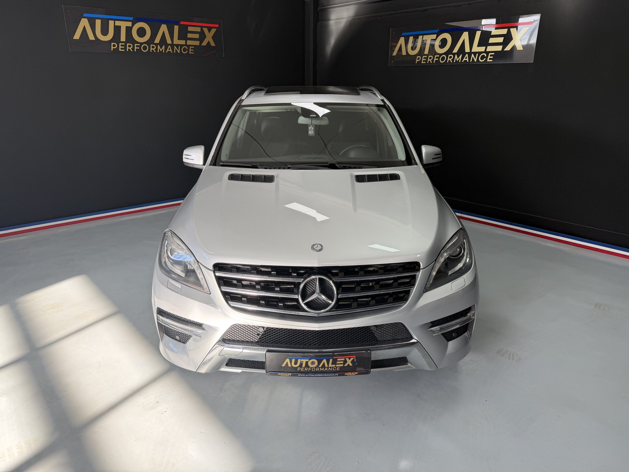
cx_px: 314
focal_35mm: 24
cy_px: 236
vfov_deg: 56.8
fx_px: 436
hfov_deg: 71.6
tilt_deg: -20.2
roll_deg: -0.9
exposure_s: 1/100
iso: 64
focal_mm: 6.76
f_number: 1.78
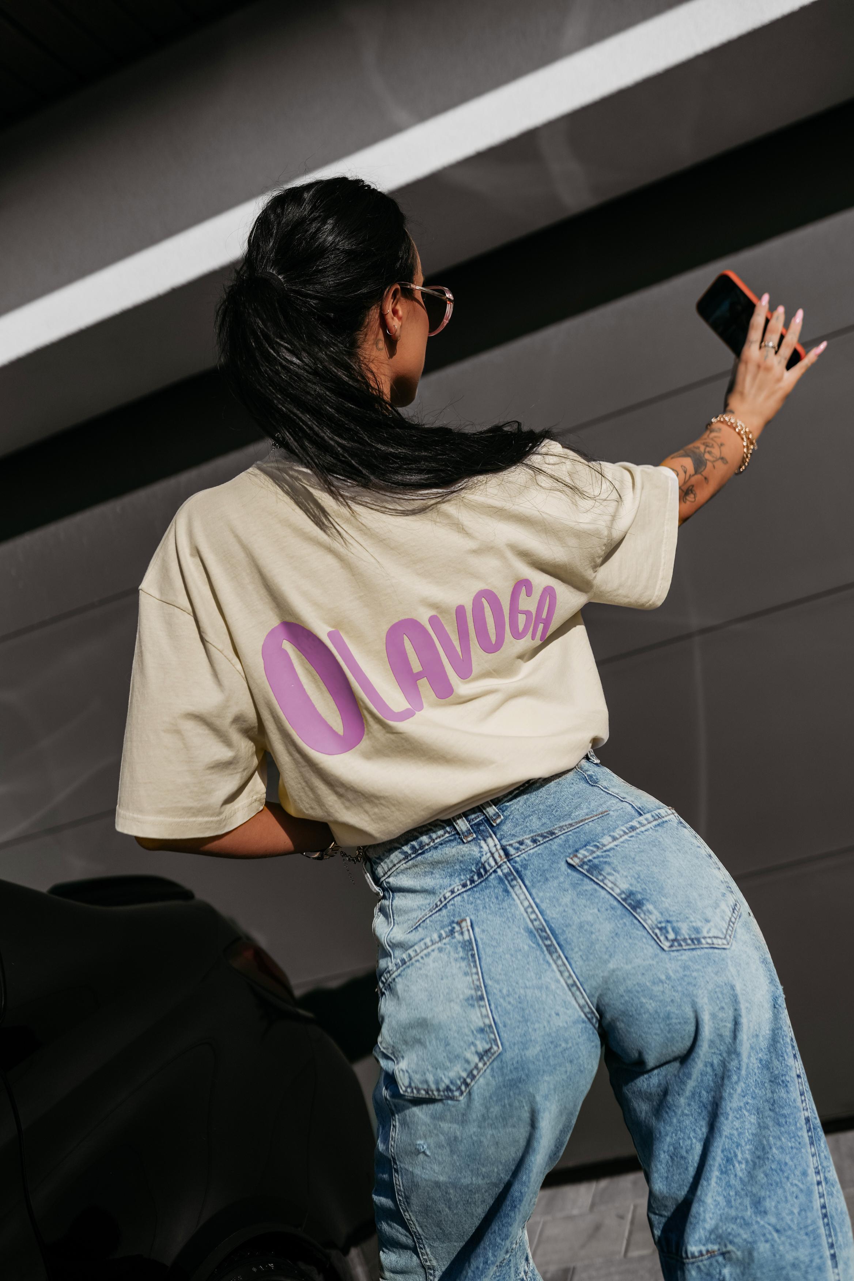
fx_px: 1245
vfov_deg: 54.4
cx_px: 427
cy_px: 640
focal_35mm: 35
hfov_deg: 37.9
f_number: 2.2
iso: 50
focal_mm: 35
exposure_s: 1/6400
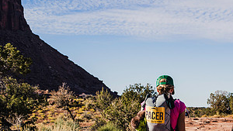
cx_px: 188
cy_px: 141
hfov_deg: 24.1
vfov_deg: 13.7
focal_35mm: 87
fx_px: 538
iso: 100
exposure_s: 1/400
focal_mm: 43
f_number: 5.6
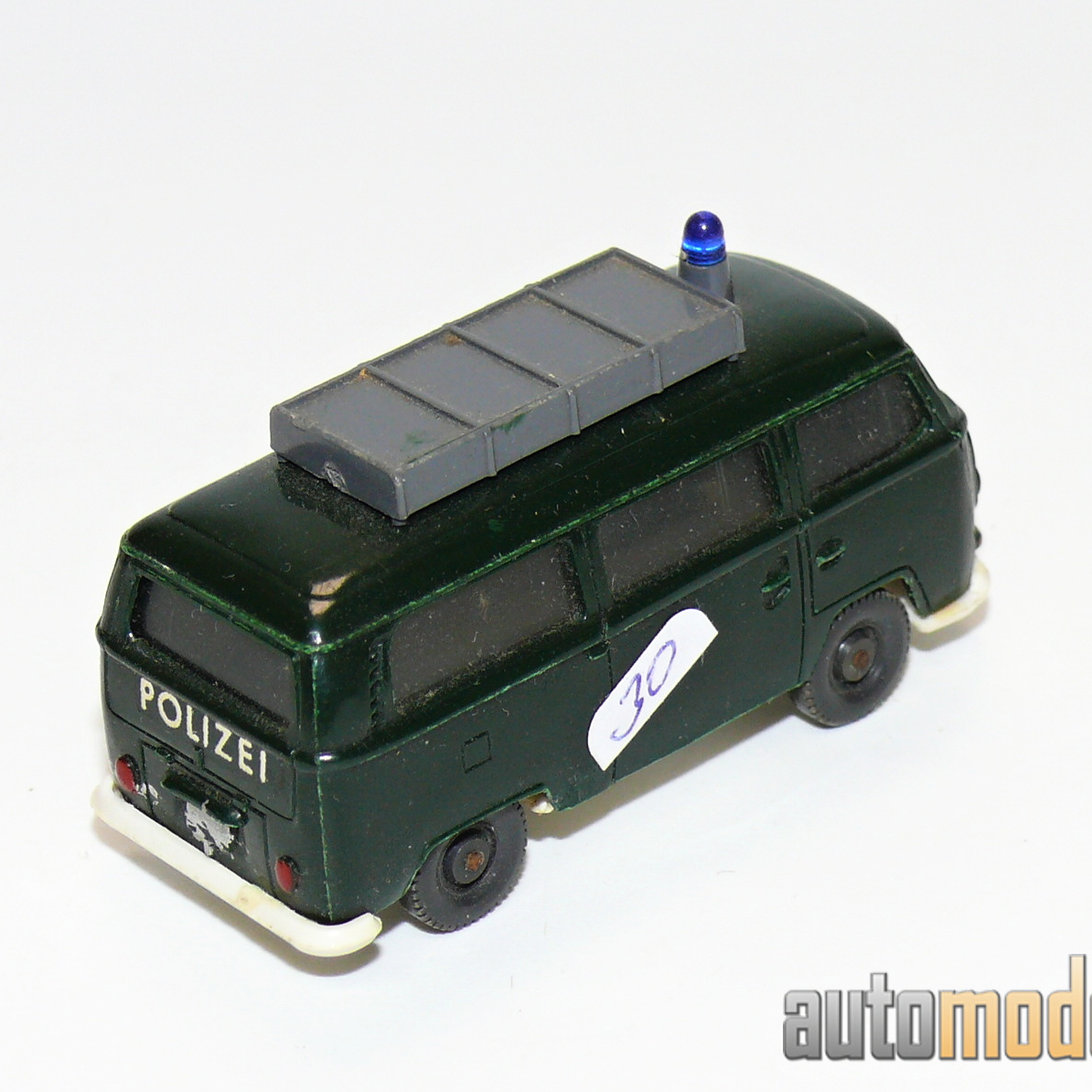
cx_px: 573
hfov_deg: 11.8
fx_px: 5282
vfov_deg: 11.8
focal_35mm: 148
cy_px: 546
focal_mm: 14.8
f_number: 4
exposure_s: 1/30
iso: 100
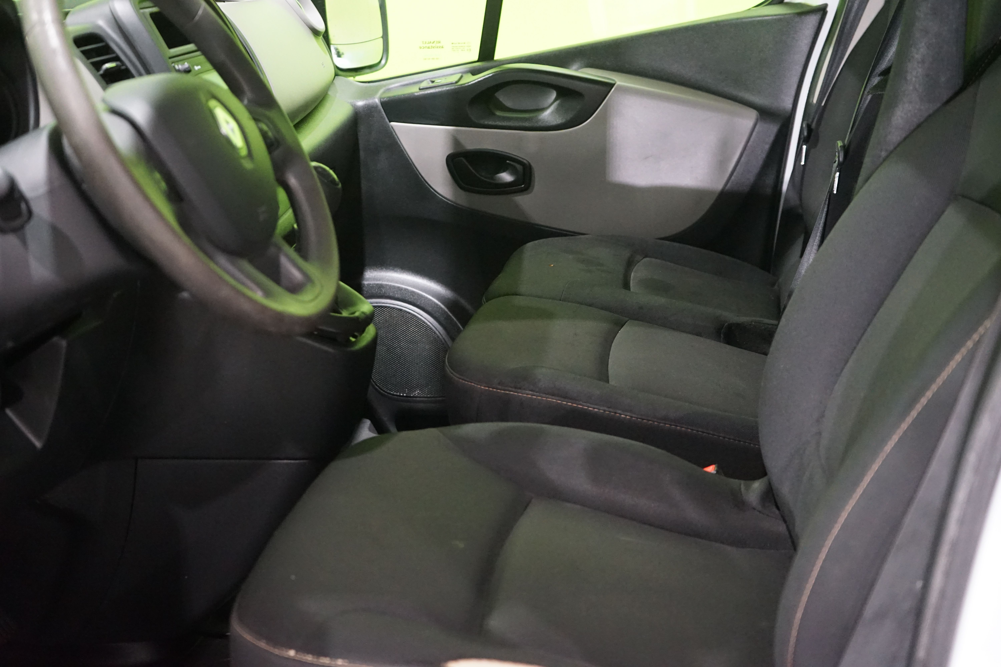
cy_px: 334
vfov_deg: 28.6
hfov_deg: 41.9
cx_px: 500
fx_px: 1307
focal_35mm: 47
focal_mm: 47
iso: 6400
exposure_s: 1/50
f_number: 4.5
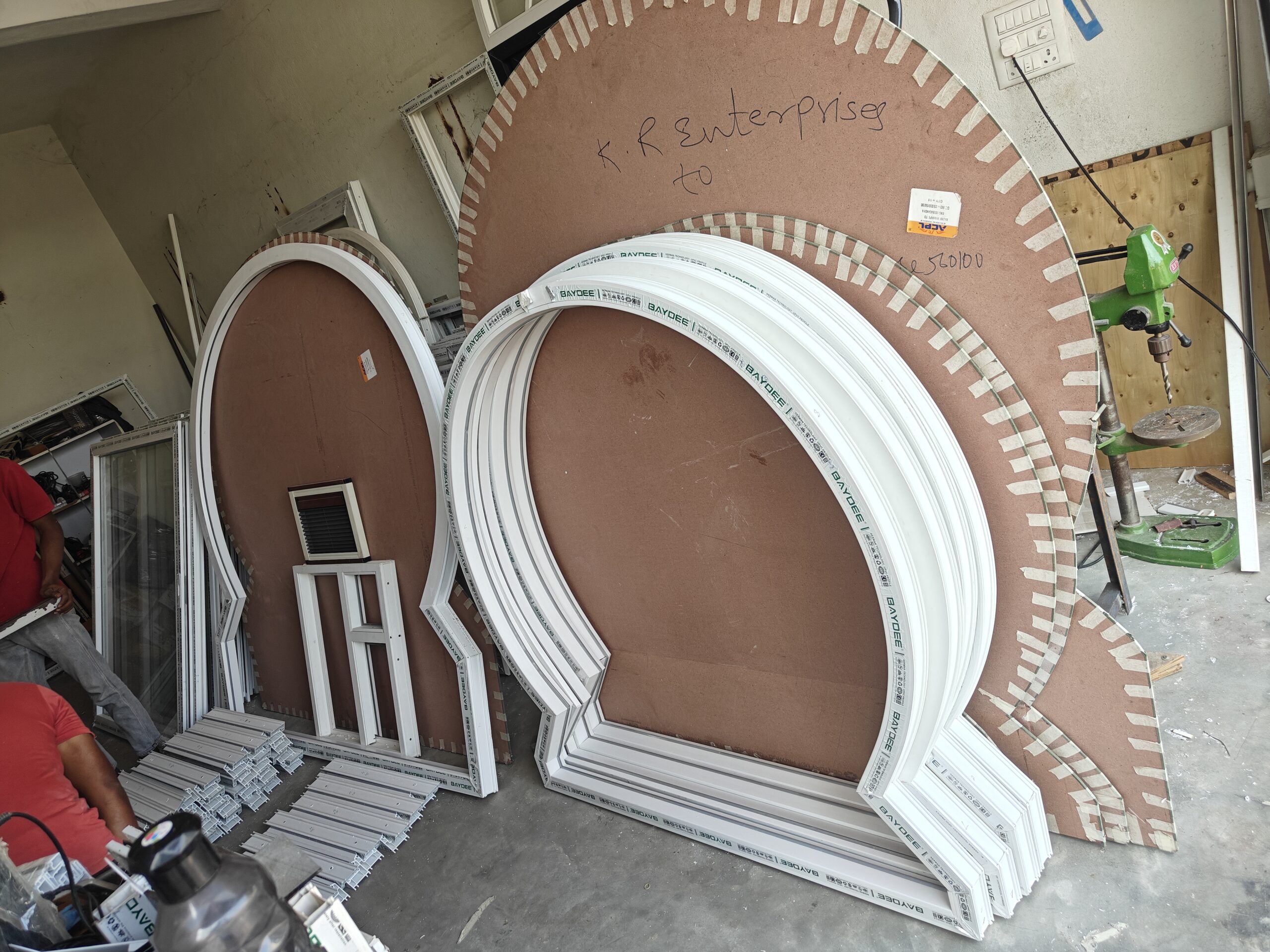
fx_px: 881
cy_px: 476
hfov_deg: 71.6
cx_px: 635
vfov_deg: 56.8
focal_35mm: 24
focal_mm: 5.59
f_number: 1.8
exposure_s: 1/271
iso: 50
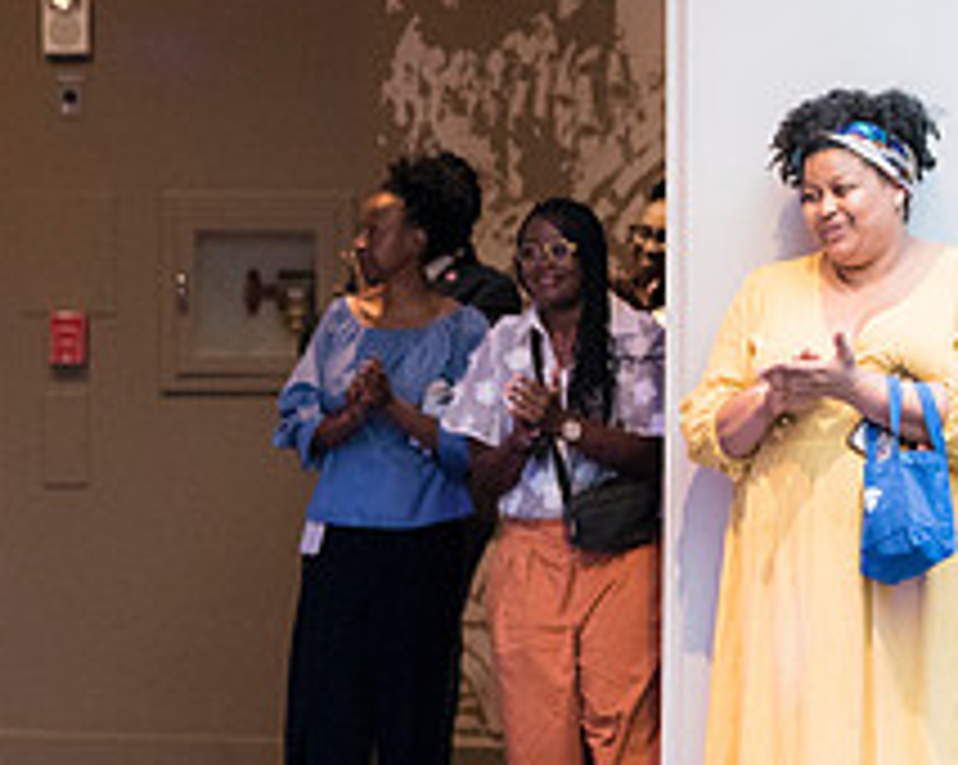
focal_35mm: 179
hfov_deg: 10.6
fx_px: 5071
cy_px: 448
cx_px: -198
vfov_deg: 8.6
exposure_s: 1/125
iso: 4000
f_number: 2.8
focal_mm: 70
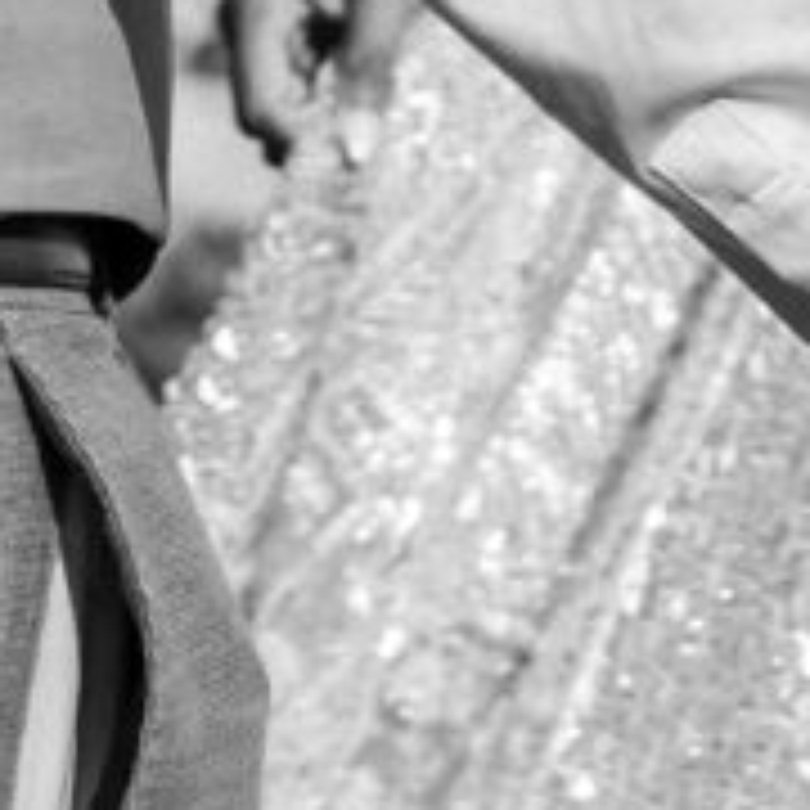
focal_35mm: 363
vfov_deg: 4.7
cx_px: 90
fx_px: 9610
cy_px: -1107
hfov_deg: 4.8
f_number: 2.8
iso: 100
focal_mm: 50
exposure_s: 1/3200
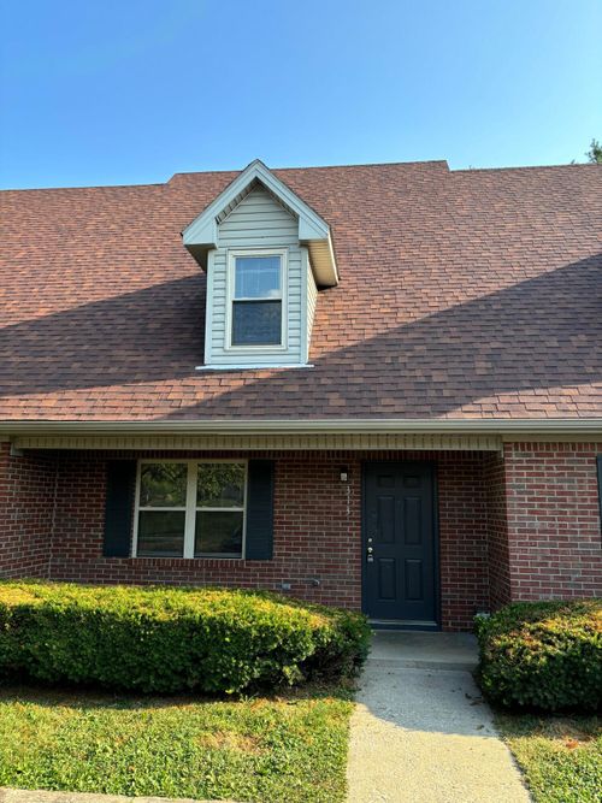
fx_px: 603
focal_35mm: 26
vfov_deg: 67.3
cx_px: 301
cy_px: 402
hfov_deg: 53.0
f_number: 1.6
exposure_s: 1/769
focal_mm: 5.96
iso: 50
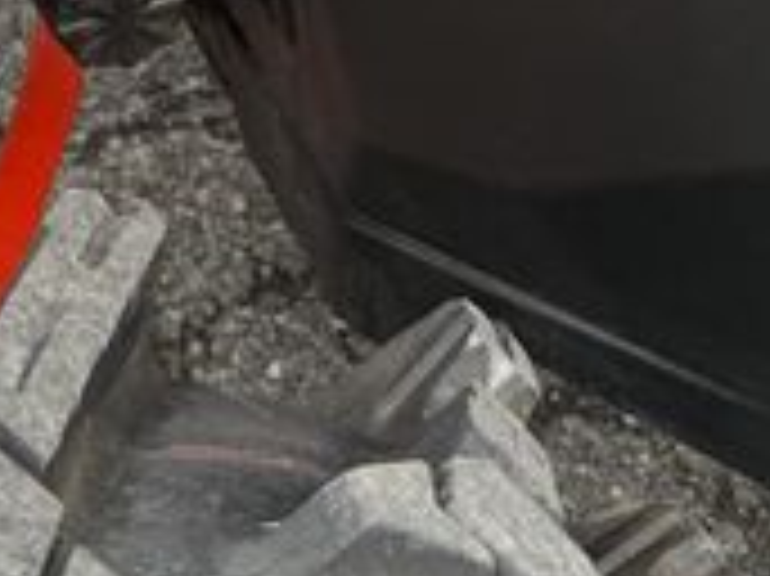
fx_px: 2001
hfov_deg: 20.2
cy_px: -387
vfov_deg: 14.8
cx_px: -189
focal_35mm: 90
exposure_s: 1/137
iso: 100
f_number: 1.78
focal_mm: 6.76
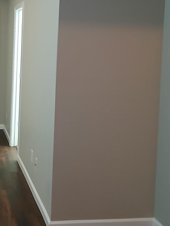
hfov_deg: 23.8
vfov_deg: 31.8
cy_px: 67
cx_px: 19
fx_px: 393
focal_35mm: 60
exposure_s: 1/20
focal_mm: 3.98
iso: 400
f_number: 1.8
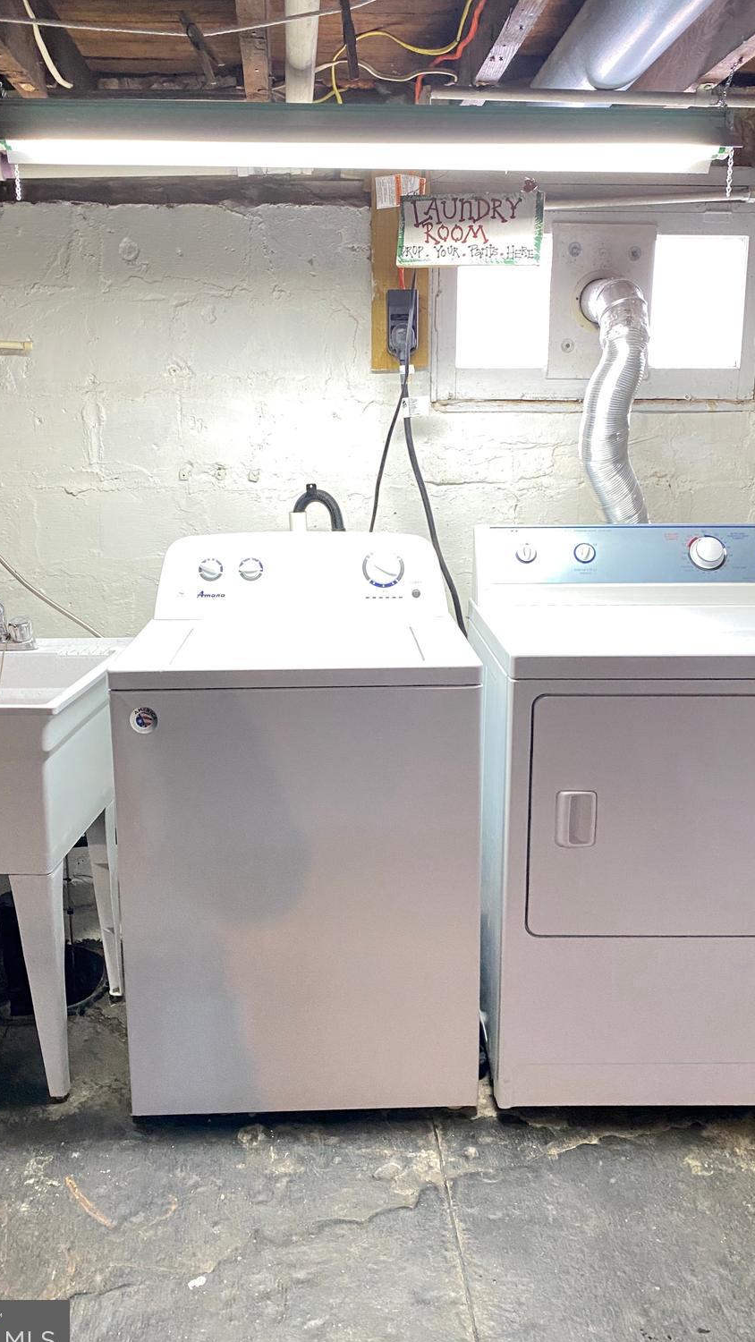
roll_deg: -1.6
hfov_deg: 40.2
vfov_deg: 66.1
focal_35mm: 29
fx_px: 1032
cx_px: 361
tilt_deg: -11.0
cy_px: 686
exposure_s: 1/60
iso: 160
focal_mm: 4.25
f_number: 1.8
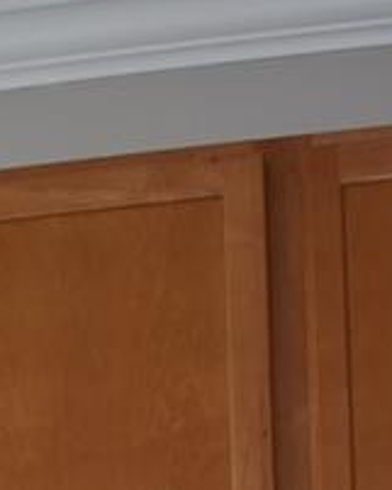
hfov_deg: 13.6
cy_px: 875
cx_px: 302
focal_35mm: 113
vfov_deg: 14.9
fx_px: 1634
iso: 400
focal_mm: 21
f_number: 5.6
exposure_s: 1/125
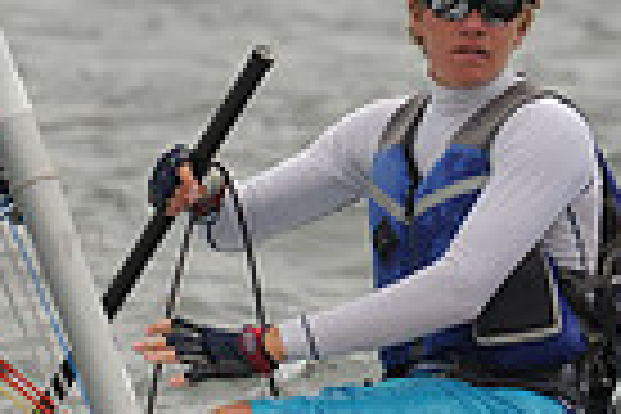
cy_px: 470
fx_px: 18473
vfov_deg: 1.3
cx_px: 338
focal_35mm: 1071
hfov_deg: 1.9
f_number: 5.6
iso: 200
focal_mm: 170
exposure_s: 1/800
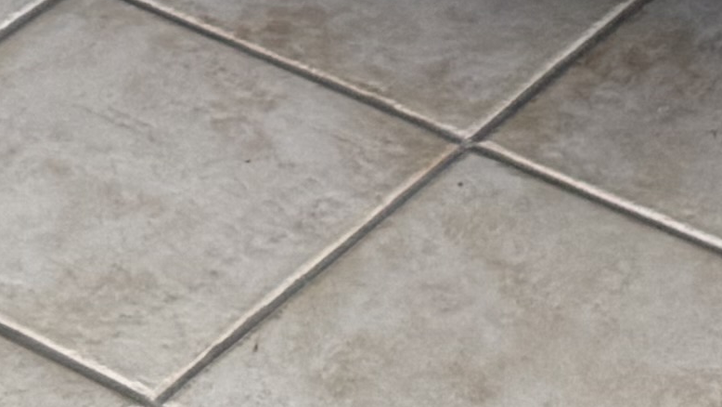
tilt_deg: -11.1
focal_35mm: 192
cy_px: -1241
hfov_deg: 11.2
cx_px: 241
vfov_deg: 5.5
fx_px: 3677
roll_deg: +0.1
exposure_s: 1/120
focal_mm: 6.76
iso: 160
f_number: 1.78
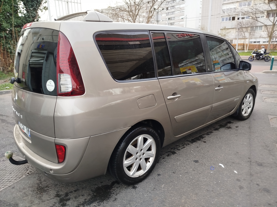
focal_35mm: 24
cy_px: 104
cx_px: 138
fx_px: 192
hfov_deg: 71.6
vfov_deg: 56.8
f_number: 1.7
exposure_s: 1/50
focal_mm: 5.31
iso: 64
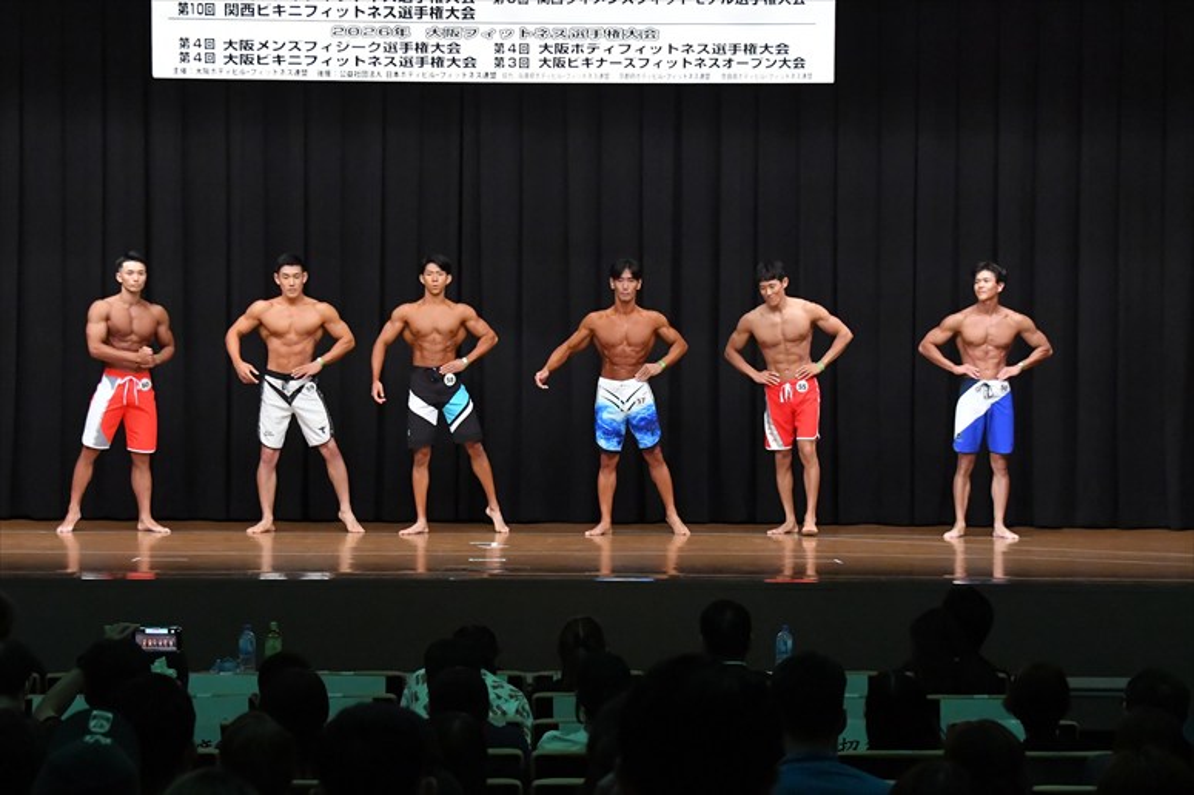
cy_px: 398
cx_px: 597
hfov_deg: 20.0
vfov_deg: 13.4
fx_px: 3381
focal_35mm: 102
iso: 8000
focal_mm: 68
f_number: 5.6
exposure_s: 1/400
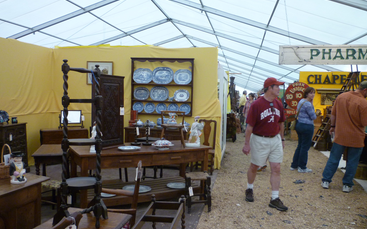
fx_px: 310
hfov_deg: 61.2
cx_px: 182
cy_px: 120
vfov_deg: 40.6
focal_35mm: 31
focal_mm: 5.2
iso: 250
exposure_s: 1/30
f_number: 3.3
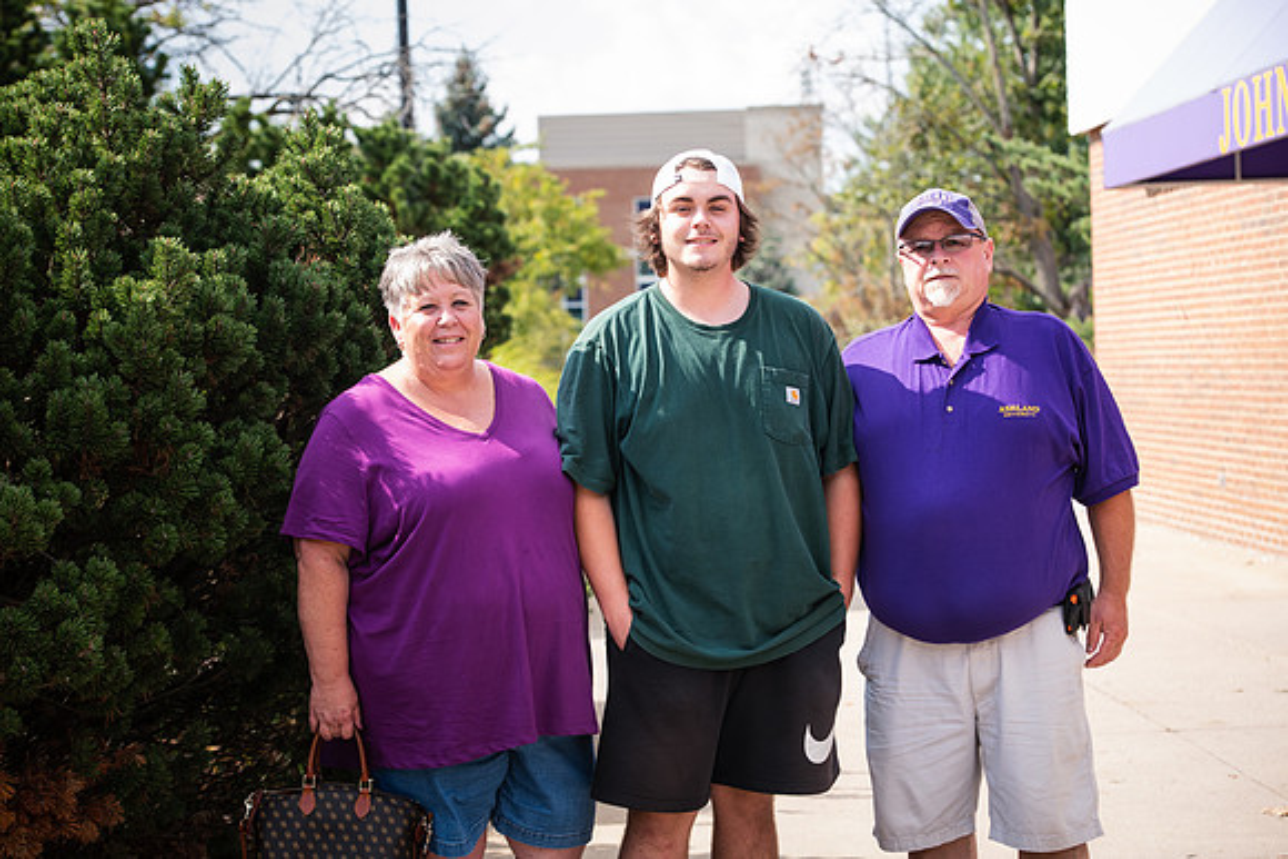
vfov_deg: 16.1
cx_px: 644
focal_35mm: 85
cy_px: 430
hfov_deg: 23.9
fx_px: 3042
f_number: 5
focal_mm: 85
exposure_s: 1/640
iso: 400
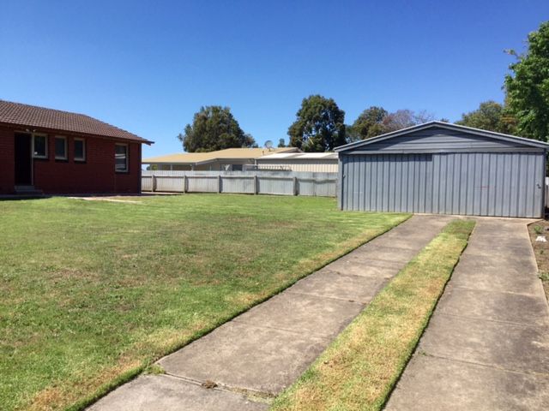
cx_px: 274
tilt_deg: -3.9
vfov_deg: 45.4
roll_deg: -0.2
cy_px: 206
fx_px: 492
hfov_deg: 58.4
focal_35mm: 31
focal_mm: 3.3
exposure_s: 1/1253
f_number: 2.4
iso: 25
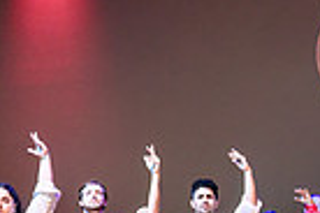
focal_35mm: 119
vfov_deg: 11.4
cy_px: 207
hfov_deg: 15.8
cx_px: -157
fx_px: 1058
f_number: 4
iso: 2000
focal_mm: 24
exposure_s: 1/250
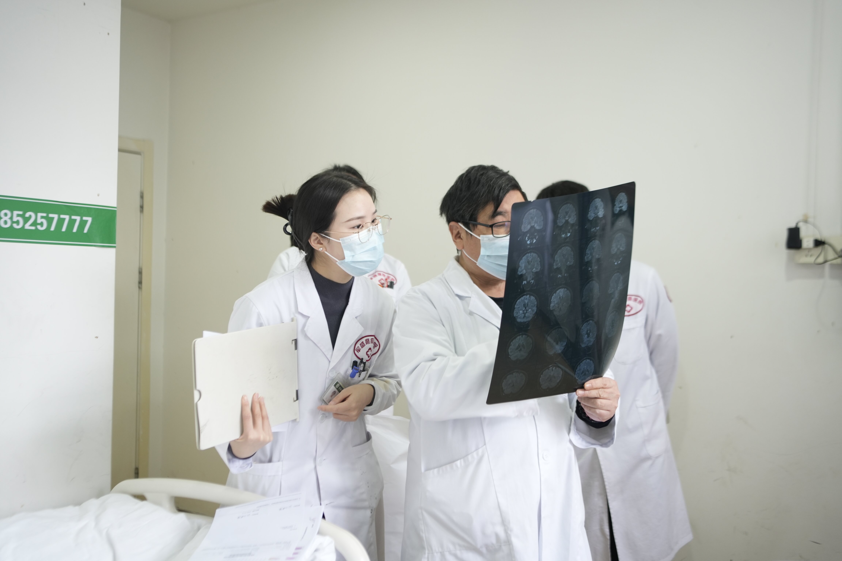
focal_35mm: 35
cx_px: 421
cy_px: 280
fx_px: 819
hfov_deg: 54.4
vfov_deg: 37.9
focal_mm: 35
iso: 640
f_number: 2.8
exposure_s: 1/40
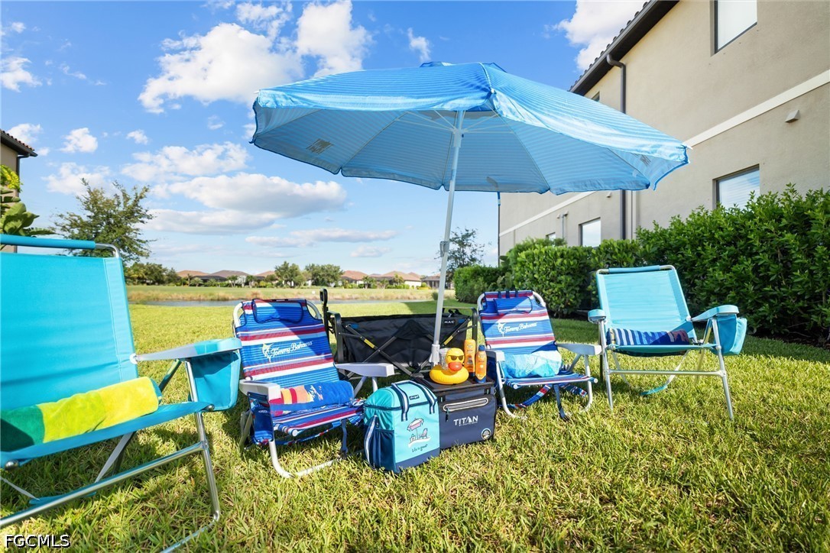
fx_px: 392
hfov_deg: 93.3
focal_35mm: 17
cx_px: 415
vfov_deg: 70.4
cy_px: 276
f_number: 2.8
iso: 640
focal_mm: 17
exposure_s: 1/5000
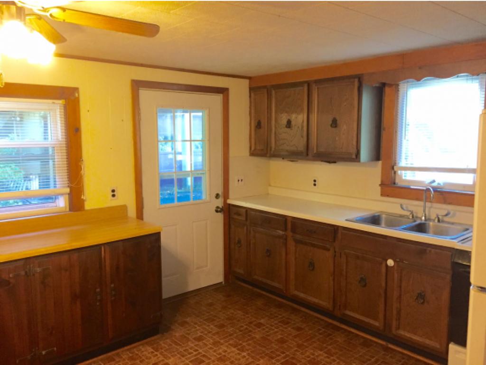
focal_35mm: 29
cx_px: 243
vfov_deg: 48.3
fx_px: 407
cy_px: 182
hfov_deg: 61.6
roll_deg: -1.0
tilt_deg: -5.0
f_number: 2.2
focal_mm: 4.15
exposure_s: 1/30
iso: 160
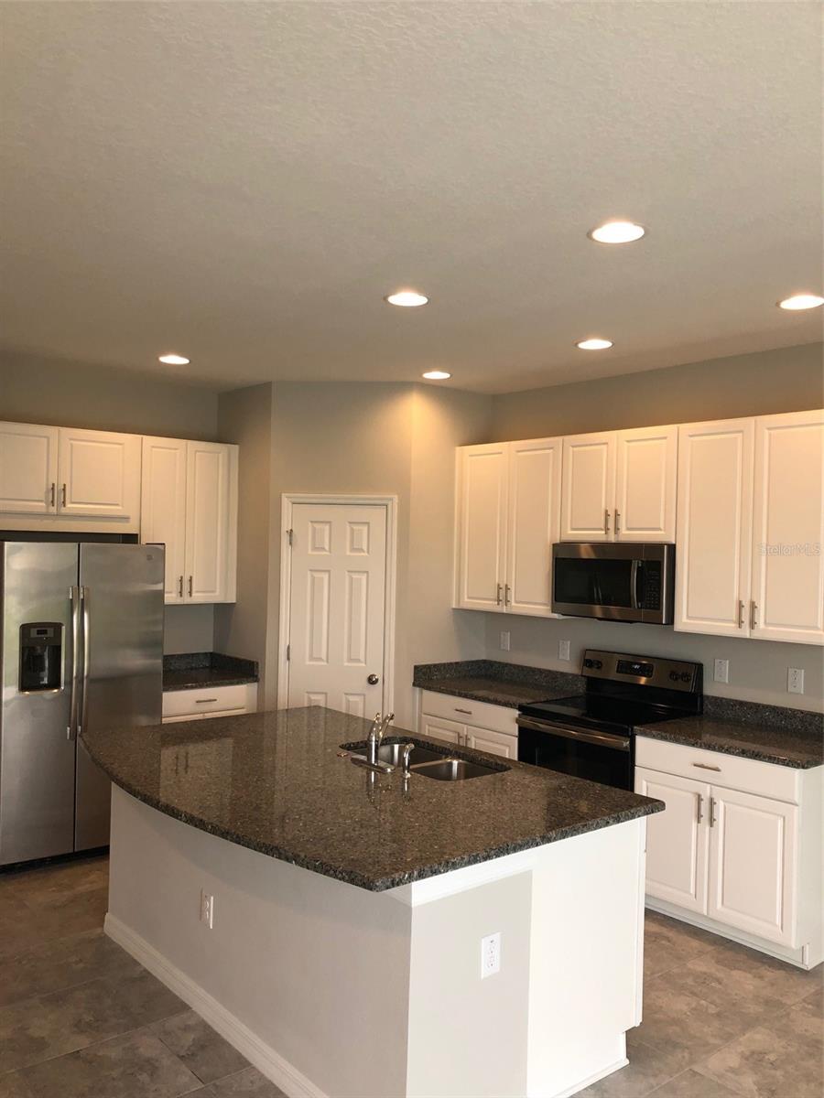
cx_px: 412
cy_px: 549
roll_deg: -0.3
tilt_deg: -0.5
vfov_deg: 63.4
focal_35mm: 28
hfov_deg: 49.7
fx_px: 889
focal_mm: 4
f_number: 1.8
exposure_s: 1/120
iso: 64
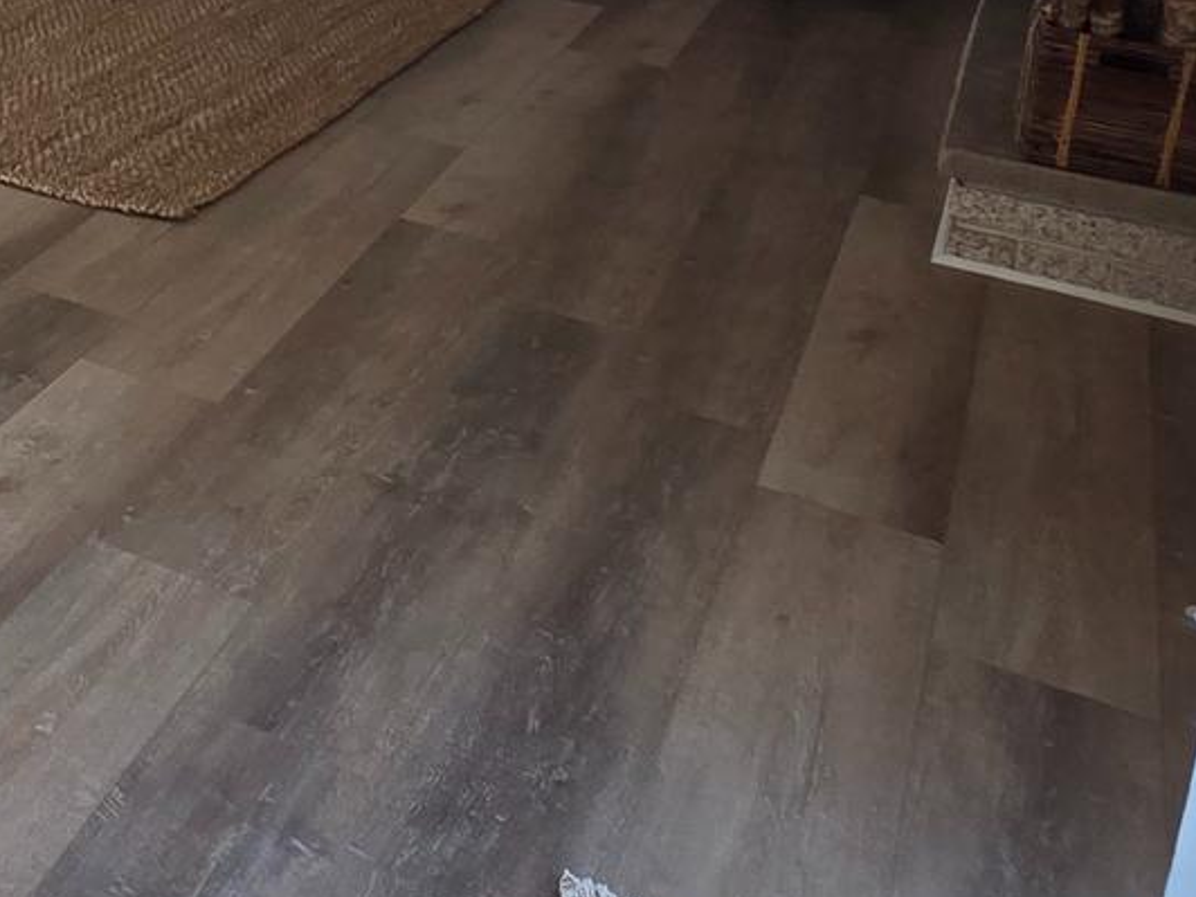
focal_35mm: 50
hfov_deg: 28.5
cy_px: -225
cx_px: -490
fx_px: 1728
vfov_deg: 25.6
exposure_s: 1/120
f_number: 2.2
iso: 100
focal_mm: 2.2
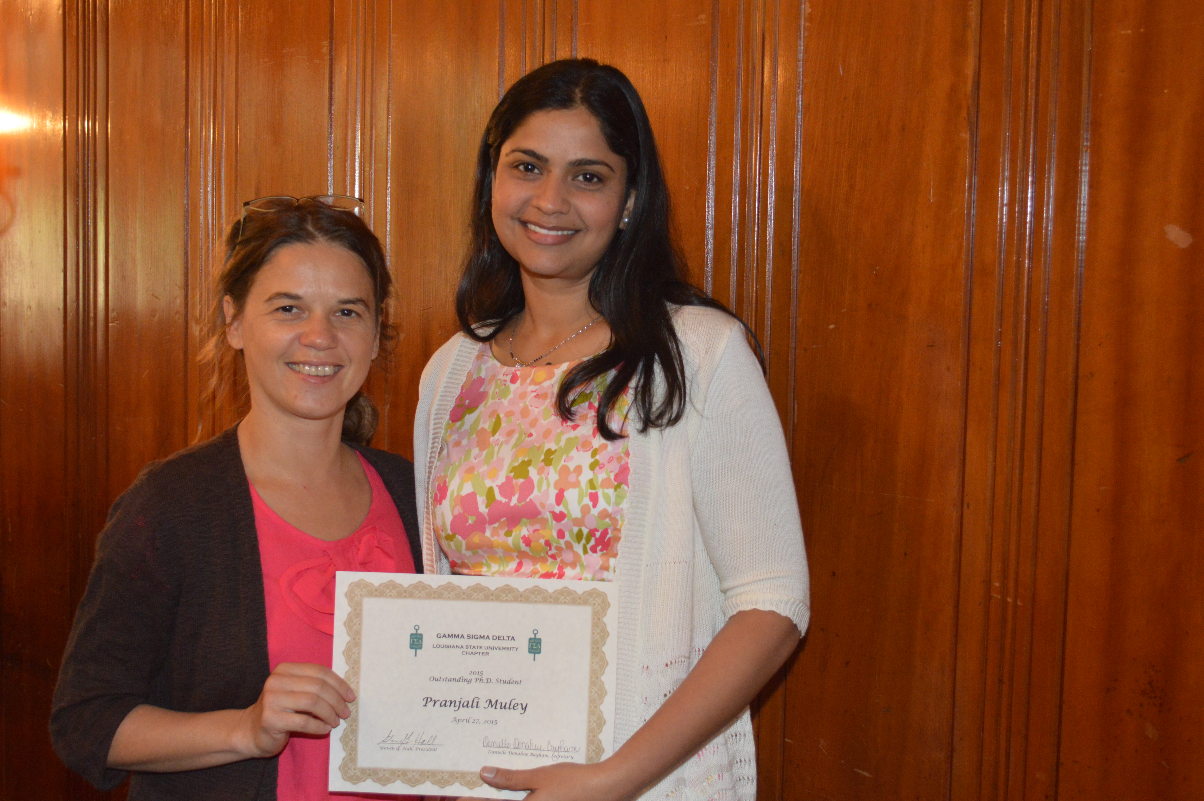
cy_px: 400
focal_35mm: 48
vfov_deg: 28.0
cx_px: 602
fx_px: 1604
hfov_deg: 41.1
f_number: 4.8
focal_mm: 32
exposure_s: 1/30
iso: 1600
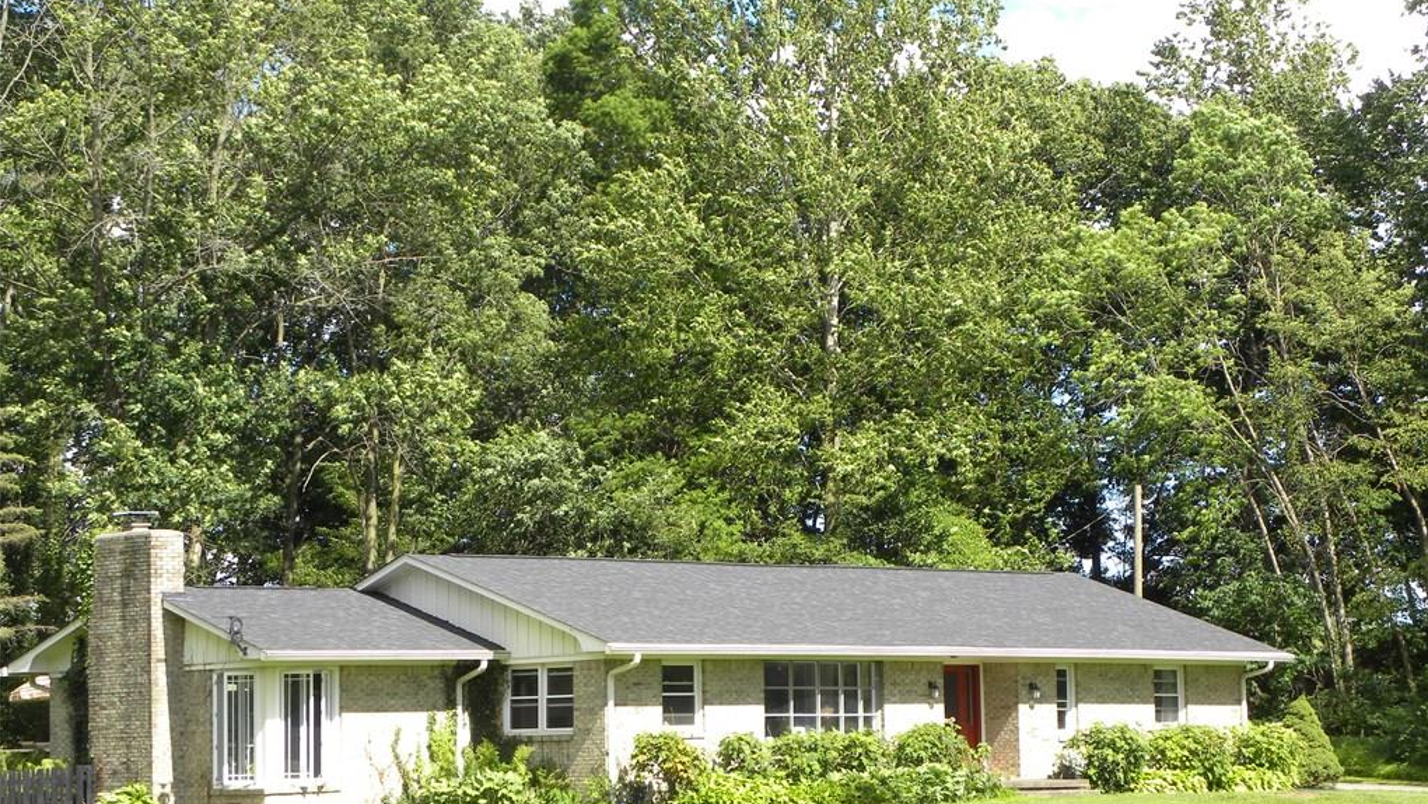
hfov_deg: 22.9
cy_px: 461
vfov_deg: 13.0
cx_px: 715
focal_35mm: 93
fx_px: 3522
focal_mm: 15.1
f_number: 5
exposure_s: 1/163
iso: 64
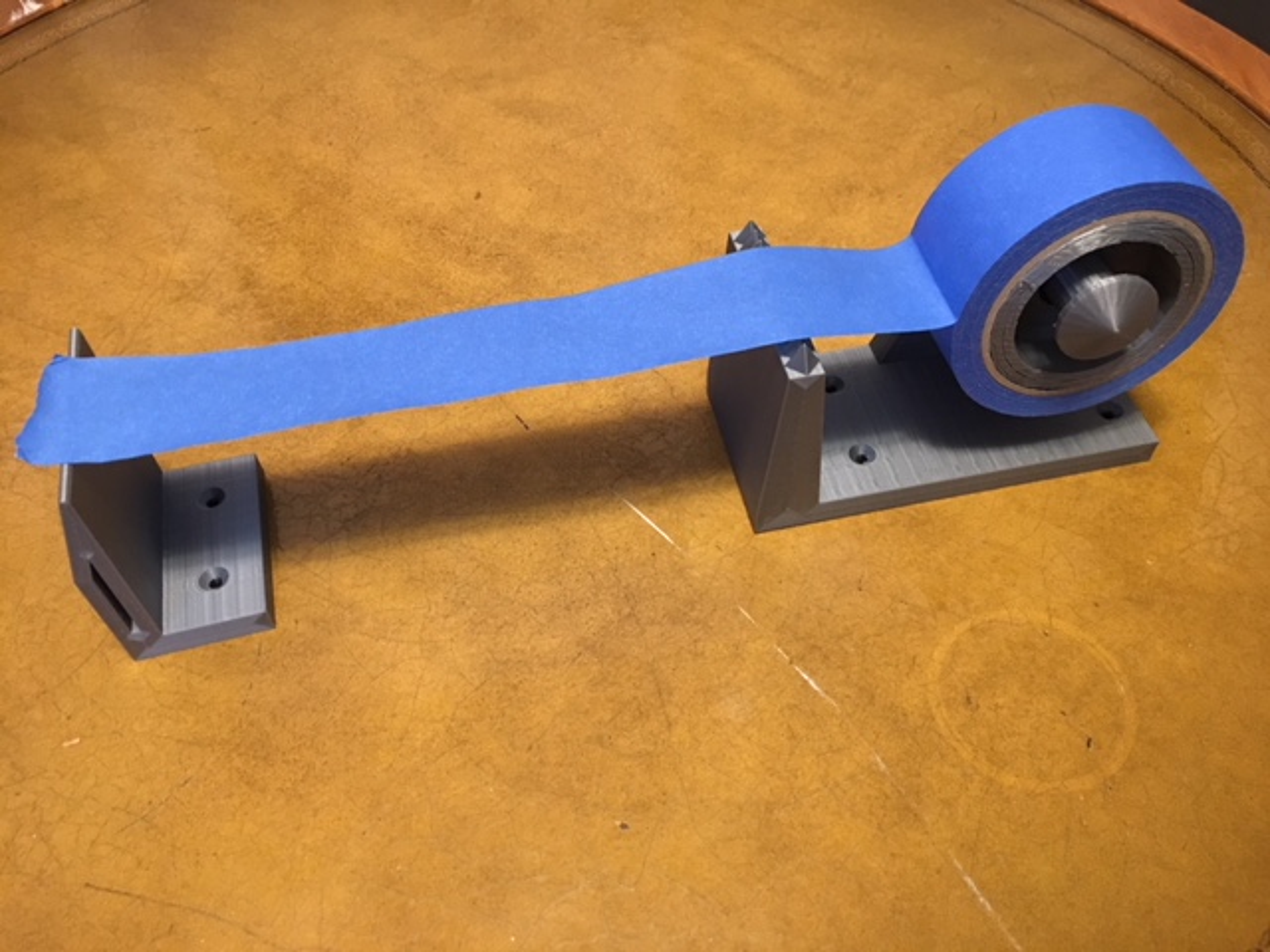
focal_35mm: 29
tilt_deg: -50.9
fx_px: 1064
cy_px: 476
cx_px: 635
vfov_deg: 48.2
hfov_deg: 61.7
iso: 125
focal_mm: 4.15
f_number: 2.2
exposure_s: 1/4
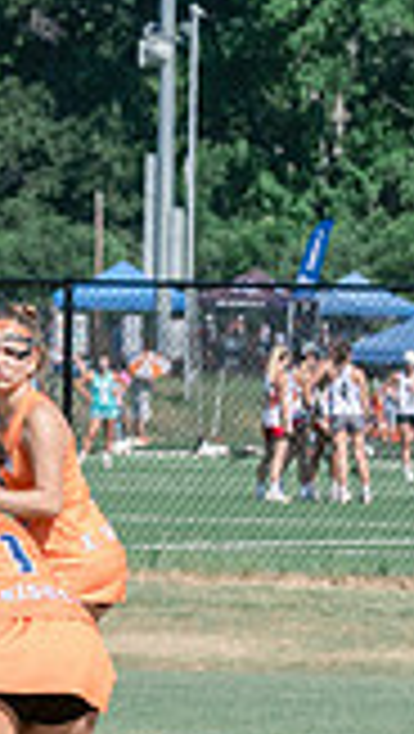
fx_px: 11387
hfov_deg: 2.1
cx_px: -1171
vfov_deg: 3.7
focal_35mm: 585
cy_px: 552
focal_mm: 120
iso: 400
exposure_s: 1/1000
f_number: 8
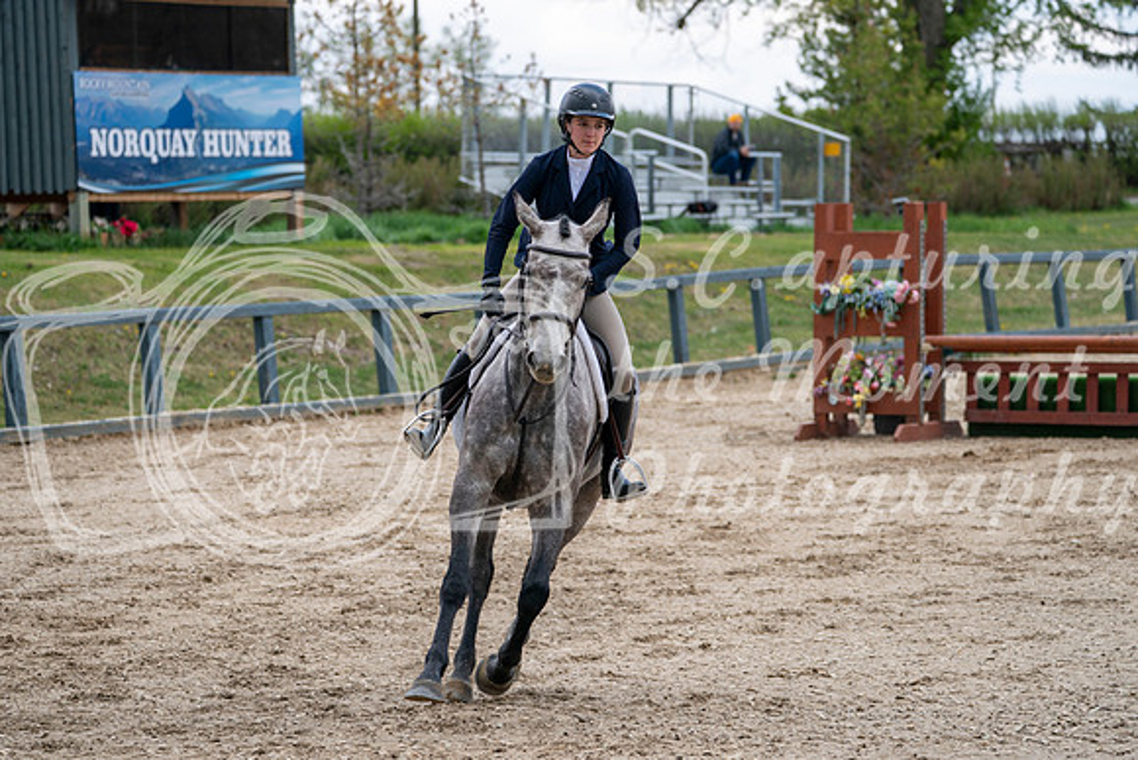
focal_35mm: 162
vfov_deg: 8.5
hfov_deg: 12.7
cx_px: 569
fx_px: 5122
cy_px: 380
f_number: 5.6
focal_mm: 162
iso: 100
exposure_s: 1/200
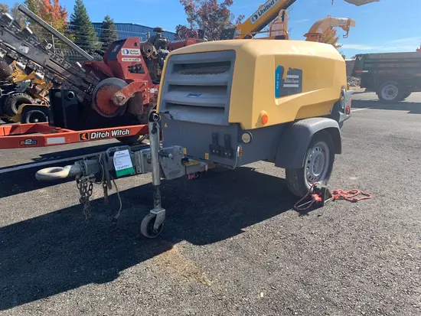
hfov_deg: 67.3
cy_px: 158
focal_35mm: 26
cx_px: 210
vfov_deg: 53.1
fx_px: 316
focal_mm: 4.25
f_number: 1.8
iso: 25
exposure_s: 1/879
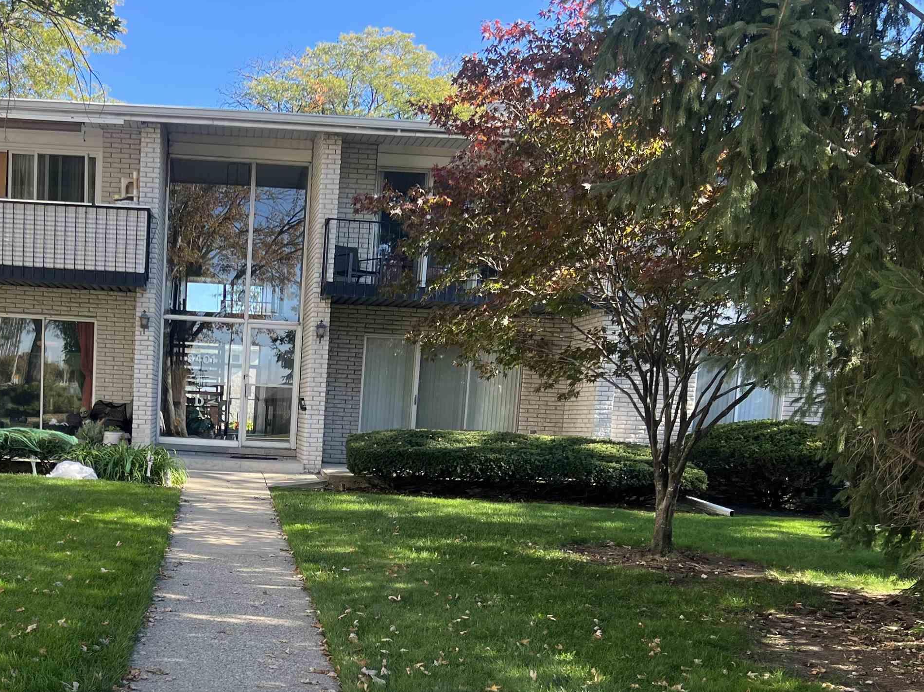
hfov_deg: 43.4
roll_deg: -2.8
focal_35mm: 42
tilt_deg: -6.6
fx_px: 1121
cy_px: 534
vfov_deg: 33.5
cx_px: 234
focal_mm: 5.7
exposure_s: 1/674
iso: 50
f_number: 1.5
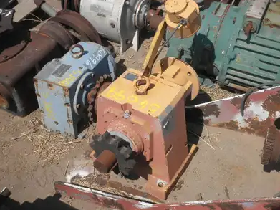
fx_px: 364
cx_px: 138
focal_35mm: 45
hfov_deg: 42.1
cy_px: 105
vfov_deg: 32.2
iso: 64
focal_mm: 7.9
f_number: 9.6
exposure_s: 1/160
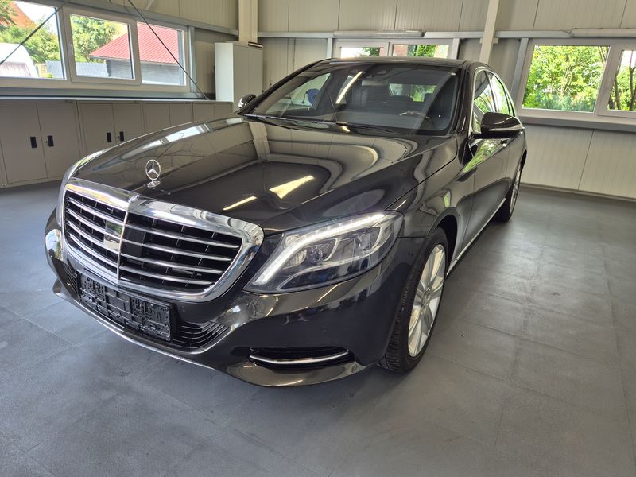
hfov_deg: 73.9
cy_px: 238
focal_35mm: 23
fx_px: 423
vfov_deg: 58.9
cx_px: 318
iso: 32
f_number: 1.8
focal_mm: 5.4
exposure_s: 1/91
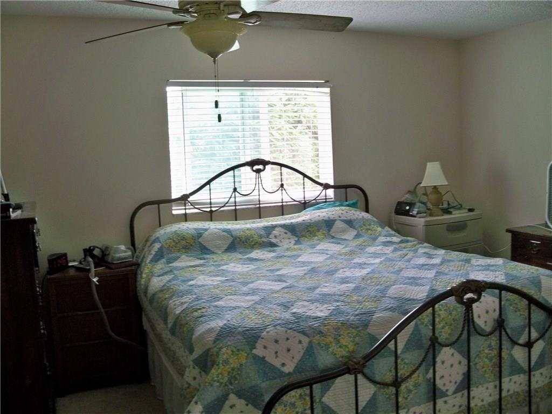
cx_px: 276
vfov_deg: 40.7
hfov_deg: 52.6
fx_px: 558
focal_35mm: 35
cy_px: 207
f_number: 3.5
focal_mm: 6.2
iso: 160
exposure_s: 1/30
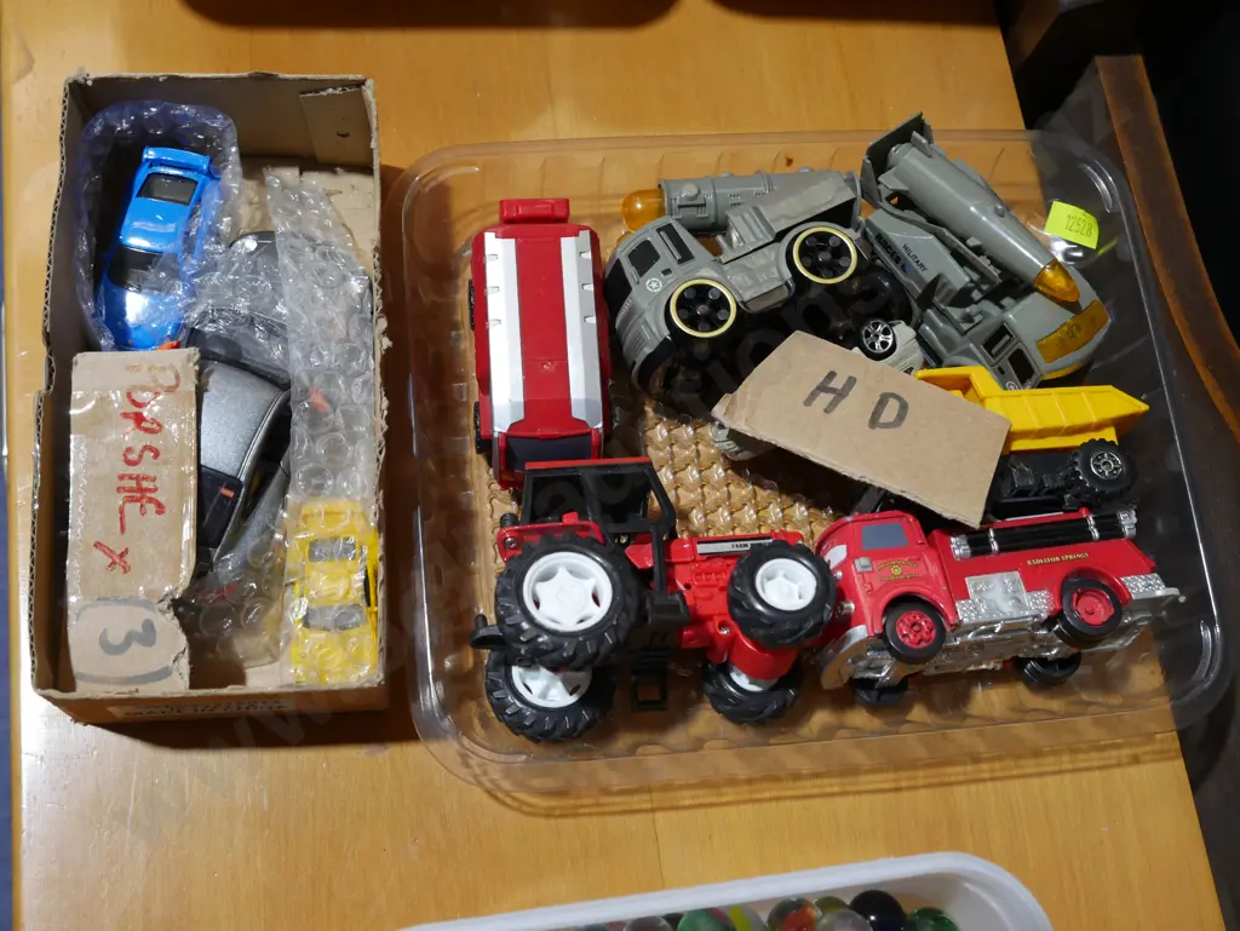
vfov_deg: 36.0
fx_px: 1434
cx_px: 620
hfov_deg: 46.8
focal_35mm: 40
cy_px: 466
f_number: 5.6
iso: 640
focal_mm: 20
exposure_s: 1/60
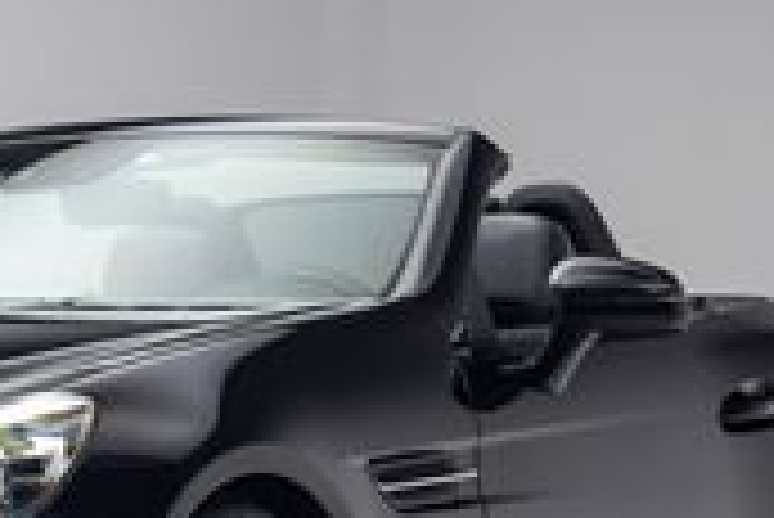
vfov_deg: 9.4
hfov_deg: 13.9
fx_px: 3120
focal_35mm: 145
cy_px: 507
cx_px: -18
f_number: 4
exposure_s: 1/13
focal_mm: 50
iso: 100
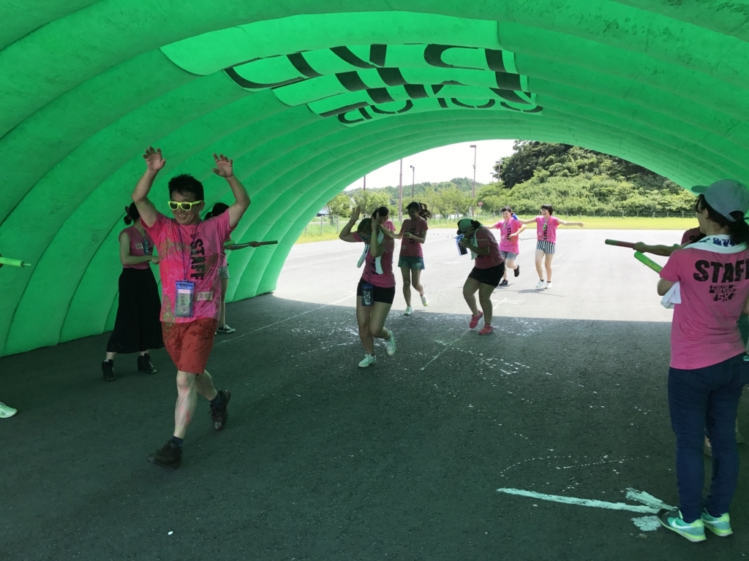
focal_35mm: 28
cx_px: 374
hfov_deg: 63.4
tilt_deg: -4.4
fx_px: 606
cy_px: 280
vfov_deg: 49.7
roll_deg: -1.0
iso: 20
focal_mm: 3.99
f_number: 1.8
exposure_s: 1/647
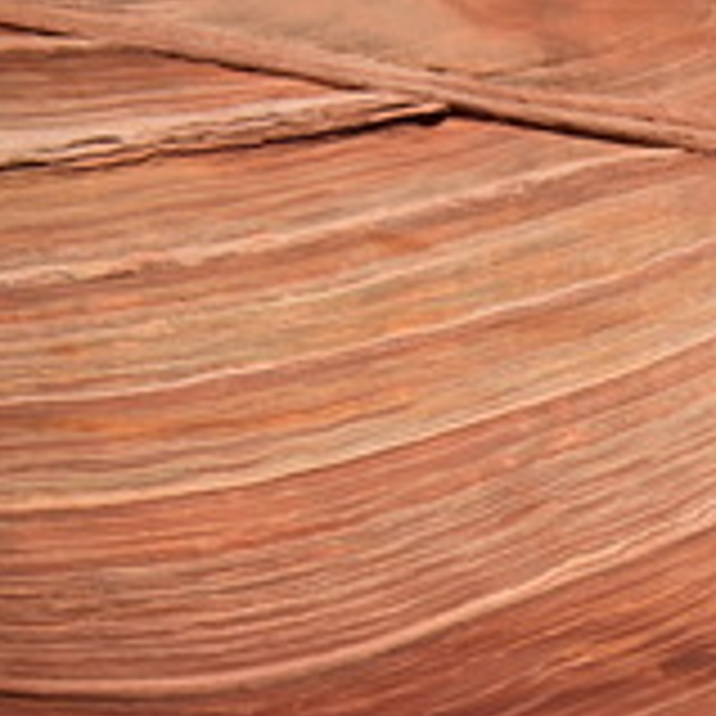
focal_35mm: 93
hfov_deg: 16.4
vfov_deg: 18.2
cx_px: 1189
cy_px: 723
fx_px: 2176
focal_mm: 21
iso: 100
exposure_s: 1/1250
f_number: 5
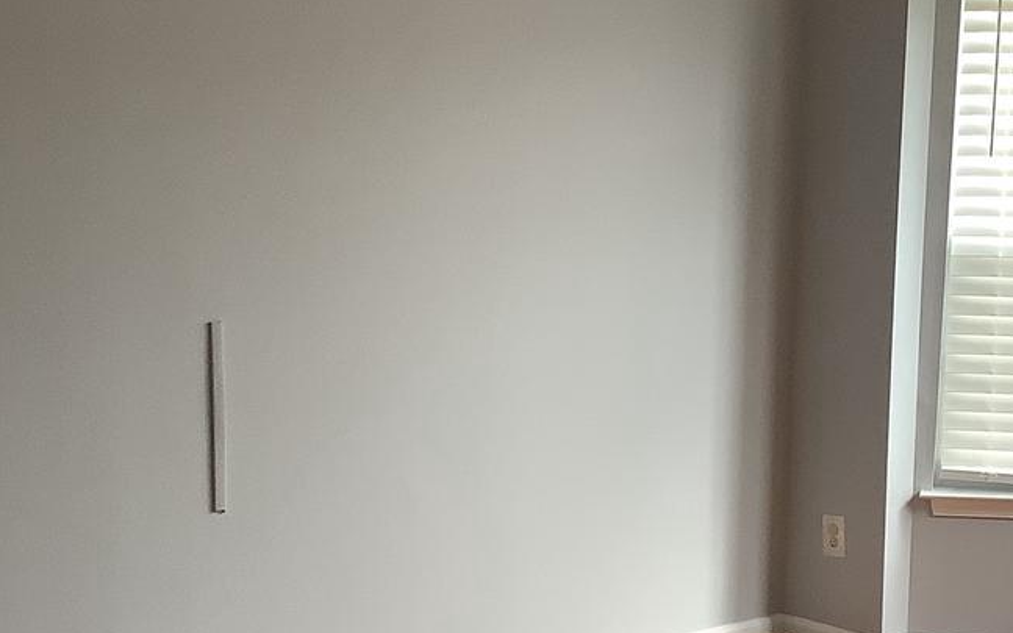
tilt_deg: -11.7
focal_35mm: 73
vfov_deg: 17.7
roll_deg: -1.3
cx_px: 597
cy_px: 533
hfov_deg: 28.2
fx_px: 2015
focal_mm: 3.3
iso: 64
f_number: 2.4
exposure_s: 1/60
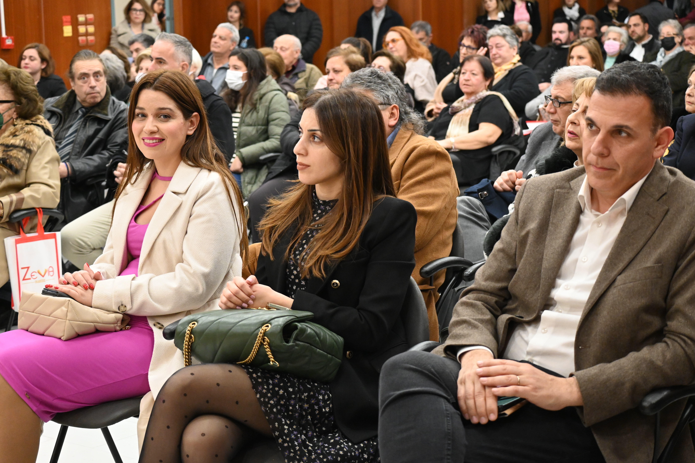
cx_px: 348
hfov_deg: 27.0
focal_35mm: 75
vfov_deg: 18.2
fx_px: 1448
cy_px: 232
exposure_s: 1/125
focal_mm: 50
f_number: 4.5
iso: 3200
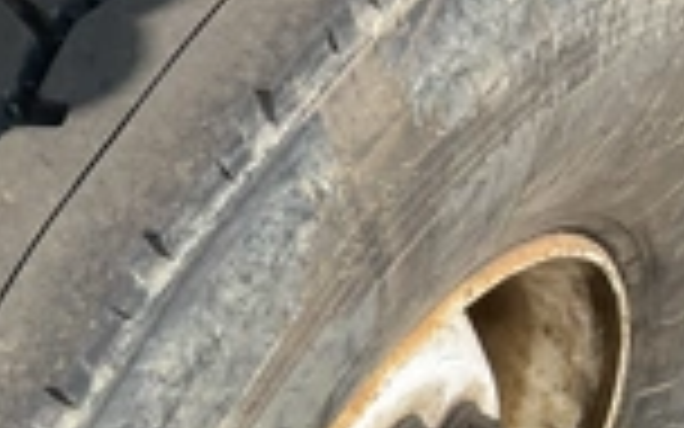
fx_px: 1510
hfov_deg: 23.8
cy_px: 500
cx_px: -86
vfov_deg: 15.6
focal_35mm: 81
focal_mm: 3
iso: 25
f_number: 1.8
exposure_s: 1/1144
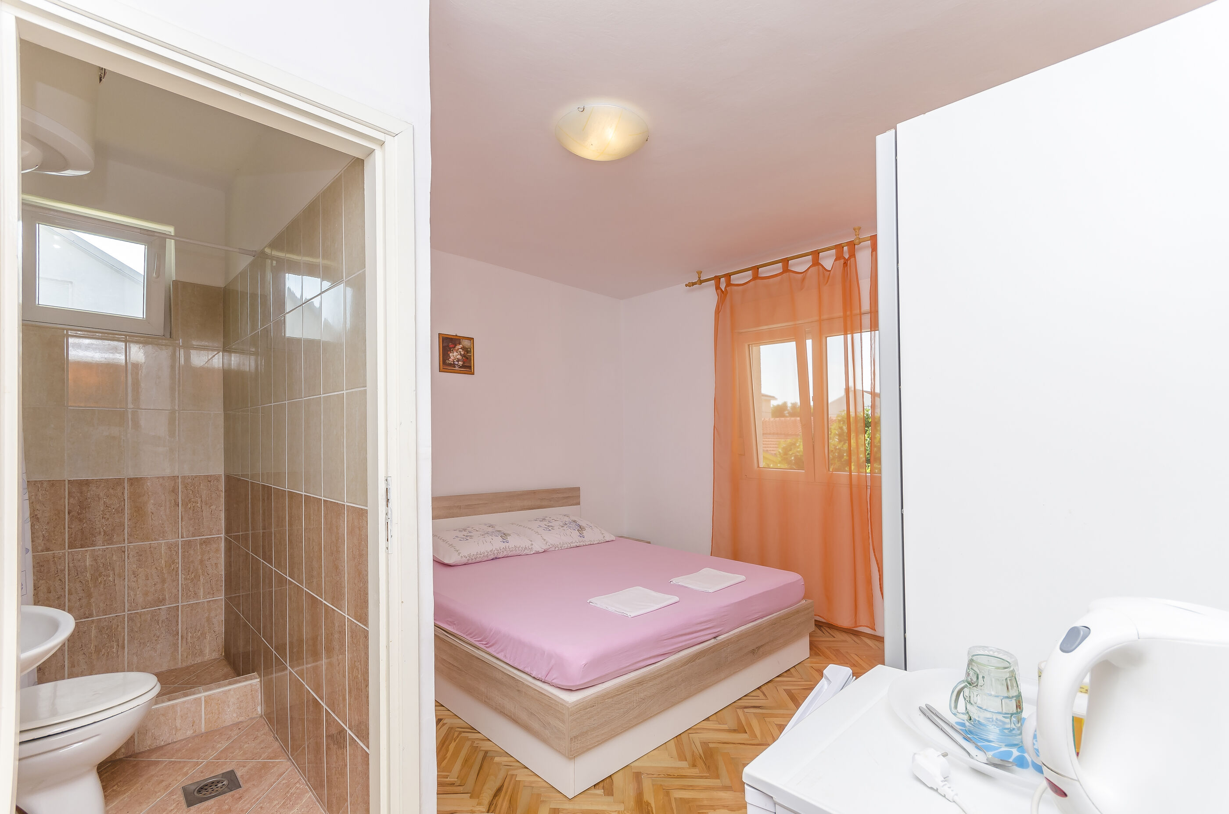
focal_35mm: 15
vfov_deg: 77.1
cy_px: 407
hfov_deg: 100.5
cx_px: 614
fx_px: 511
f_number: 8
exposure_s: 1/100
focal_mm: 10
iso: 100
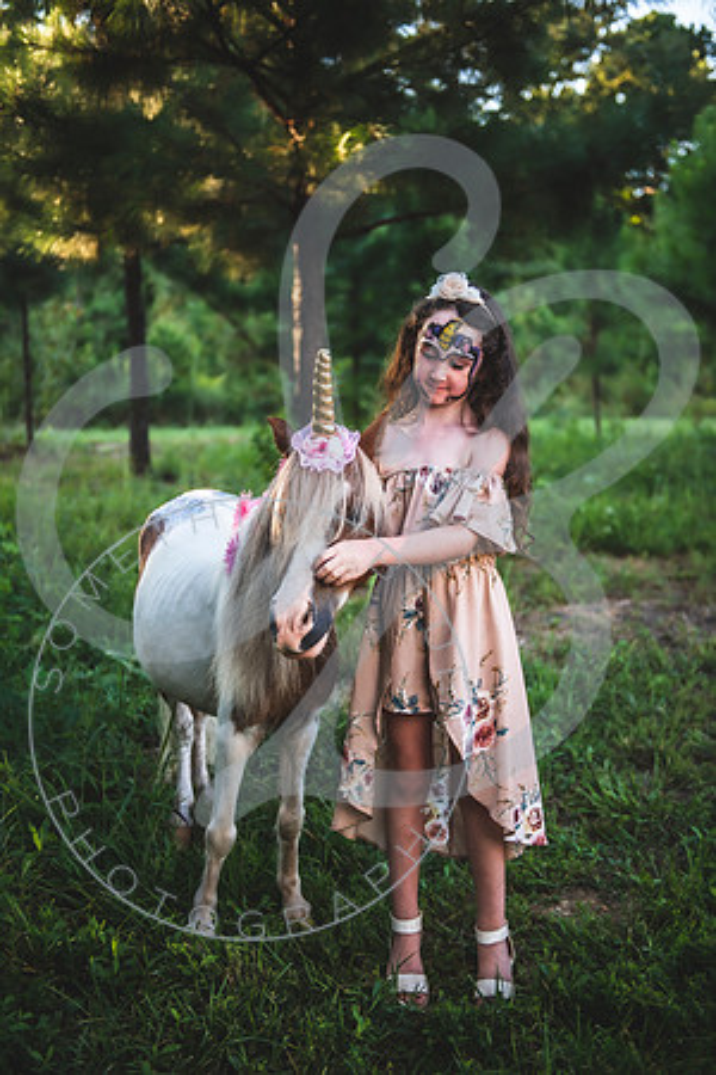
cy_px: 538
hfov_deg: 30.5
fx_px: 1313
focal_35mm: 44
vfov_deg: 44.5
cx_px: 358
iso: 100
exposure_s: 1/160
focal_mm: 44
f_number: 2.8
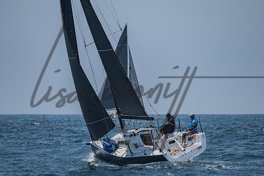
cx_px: 137
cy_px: 89
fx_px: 3698
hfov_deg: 4.1
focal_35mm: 504
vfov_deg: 2.7
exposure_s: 1/2000
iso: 250
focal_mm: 400
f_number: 6.3
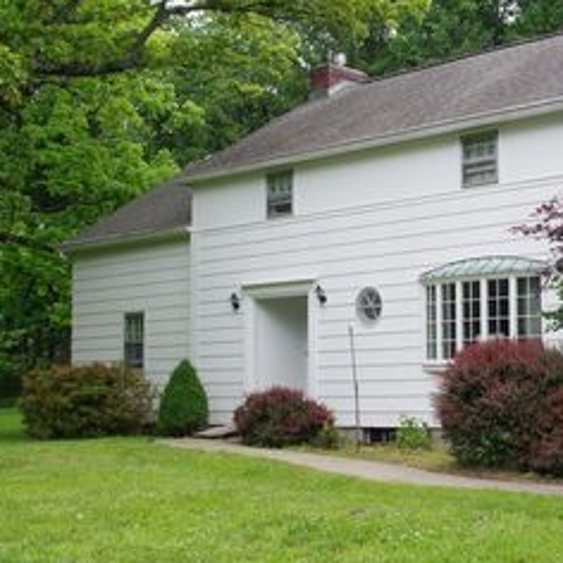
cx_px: 561
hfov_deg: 26.7
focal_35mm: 61
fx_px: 1122
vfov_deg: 28.2
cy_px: 295
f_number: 7.1
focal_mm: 23
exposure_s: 1/200
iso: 400
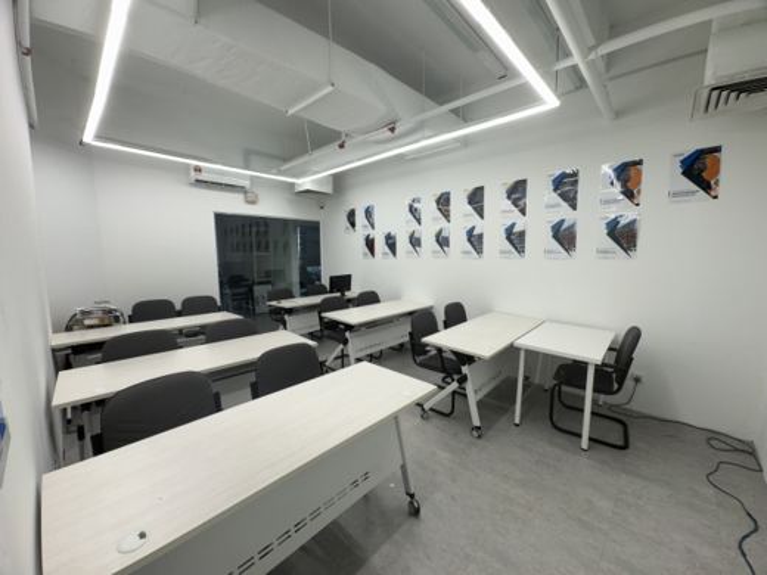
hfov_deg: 102.1
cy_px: 288
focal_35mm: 14
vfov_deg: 85.7
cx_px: 384
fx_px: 310
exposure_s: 1/100
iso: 50
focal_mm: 2.22
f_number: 2.2
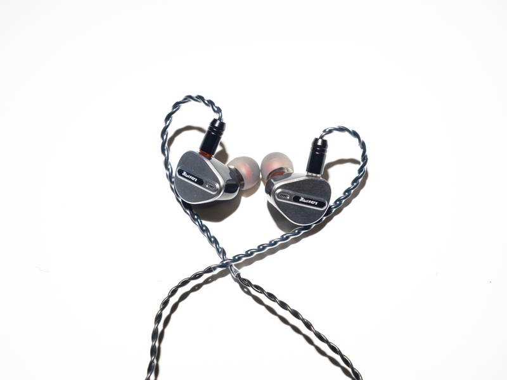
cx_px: 254
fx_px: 806
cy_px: 190
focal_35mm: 55
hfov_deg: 34.9
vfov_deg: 26.6
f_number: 13
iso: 800
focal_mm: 70
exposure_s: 1/125
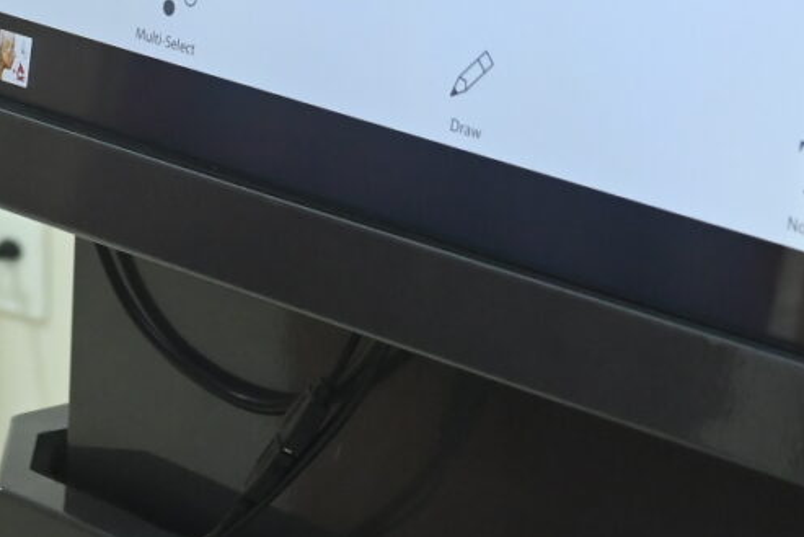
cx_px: -54
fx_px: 4177
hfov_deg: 10.9
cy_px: -592
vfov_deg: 7.1
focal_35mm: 187
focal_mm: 36
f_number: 3.5
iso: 1600
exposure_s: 1/160
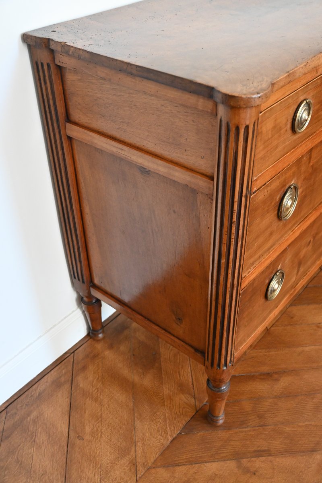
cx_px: 161
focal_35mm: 38
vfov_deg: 51.3
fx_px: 503
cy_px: 242
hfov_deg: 35.5
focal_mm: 25
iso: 3200
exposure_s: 1/125
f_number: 3.8
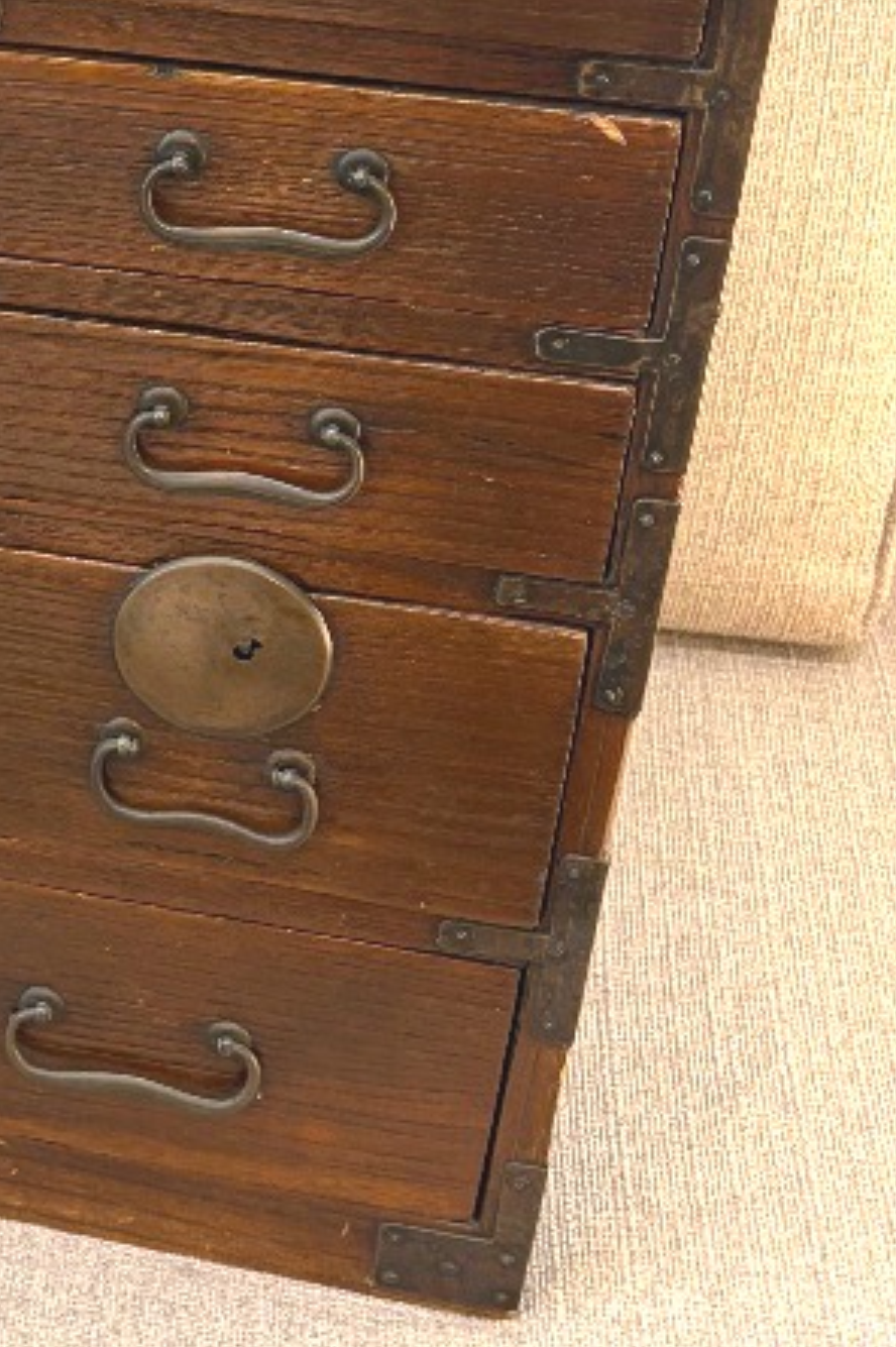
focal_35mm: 73
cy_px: 282
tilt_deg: -27.5
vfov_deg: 27.2
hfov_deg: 17.2
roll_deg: +0.3
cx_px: -363
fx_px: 2729
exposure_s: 1/50
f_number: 1.6
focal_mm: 5.96
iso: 100
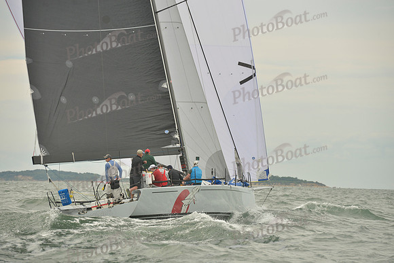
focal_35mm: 185
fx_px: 2025
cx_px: 197
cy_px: 132
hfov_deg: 11.1
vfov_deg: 7.4
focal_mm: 185
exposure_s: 1/1250
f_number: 8
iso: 400
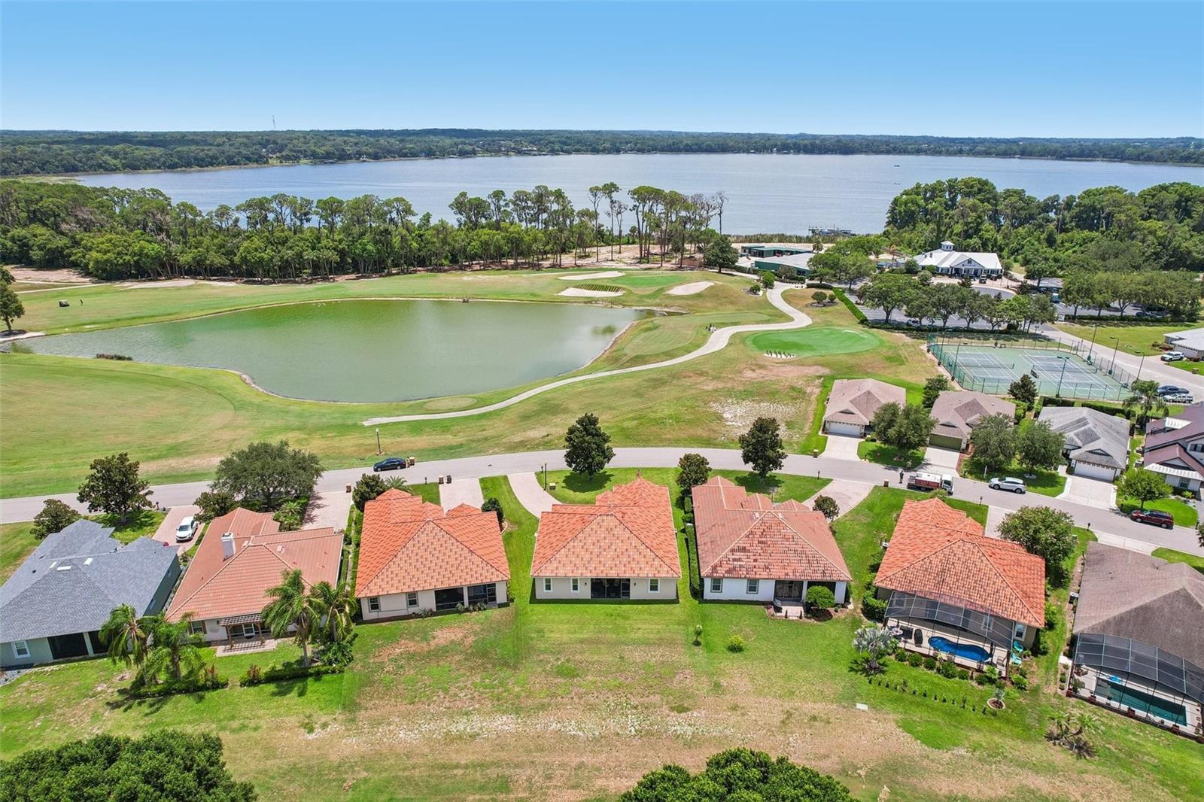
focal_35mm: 22
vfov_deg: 57.2
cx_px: 602
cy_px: 401
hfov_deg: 78.6
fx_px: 736
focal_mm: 8.4
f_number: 2.8
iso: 110
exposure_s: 1/2000
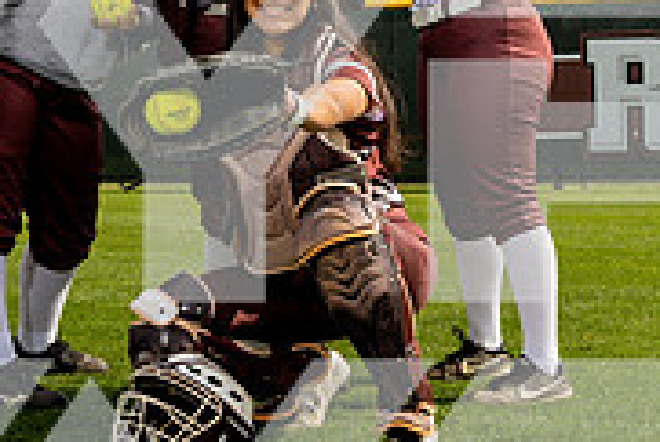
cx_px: 357
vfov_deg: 14.7
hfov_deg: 21.9
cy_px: 111
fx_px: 1706
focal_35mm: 93
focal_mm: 29
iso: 100
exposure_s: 1/250
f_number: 7.1
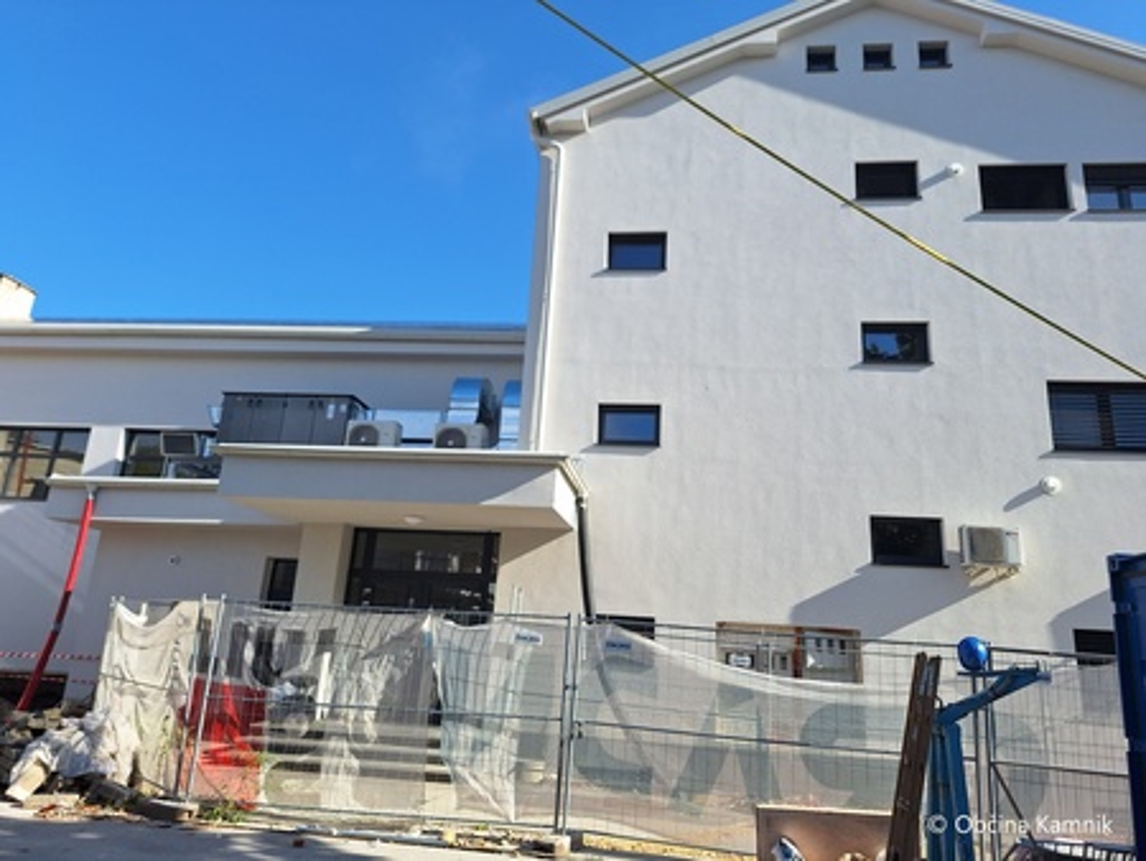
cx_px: 573
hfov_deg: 73.9
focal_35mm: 23
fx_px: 762
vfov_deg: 58.9
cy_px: 430
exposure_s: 1/1422
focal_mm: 5.54
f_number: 1.8
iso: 40
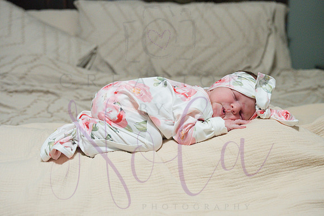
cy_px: 108
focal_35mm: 46
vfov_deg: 29.3
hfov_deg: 42.7
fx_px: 414
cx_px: 162
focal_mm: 46
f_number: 4
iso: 3200
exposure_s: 1/320
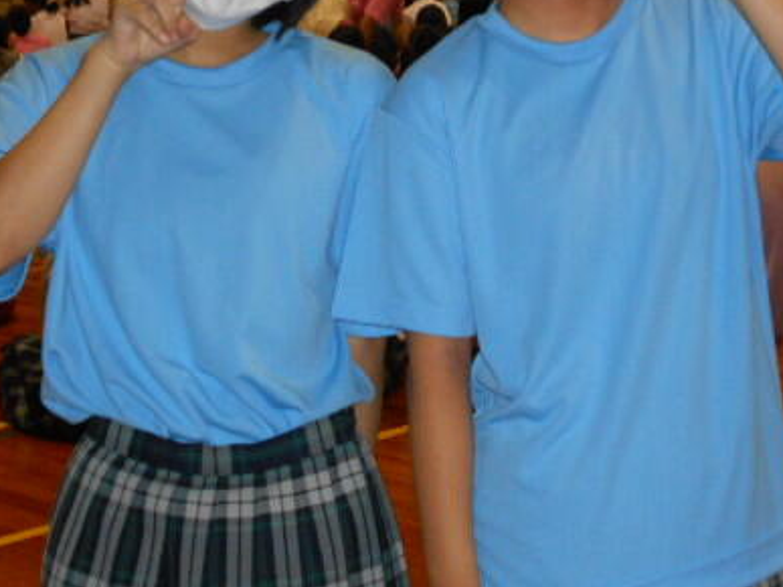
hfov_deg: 20.4
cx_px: 445
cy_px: 166
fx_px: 2171
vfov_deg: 15.3
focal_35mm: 96
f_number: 4.9
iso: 500
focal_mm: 10
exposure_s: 1/60
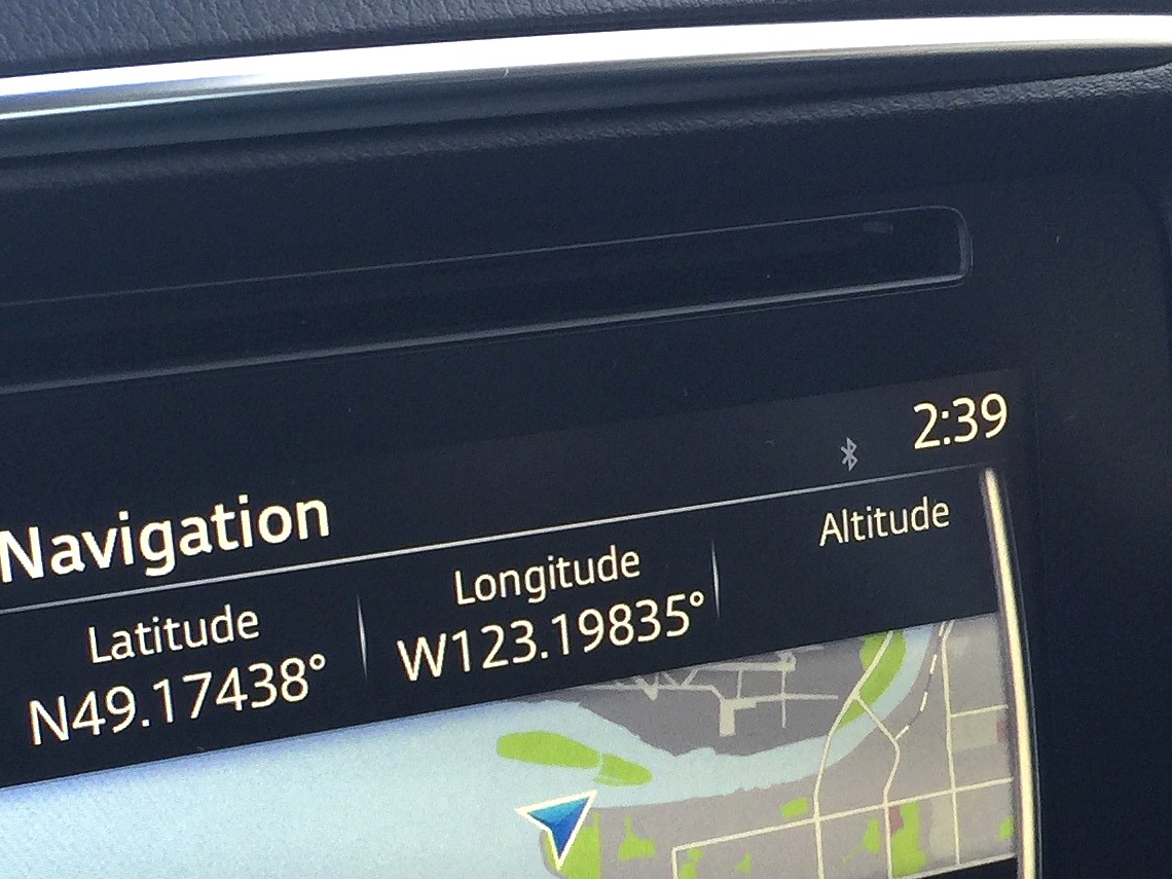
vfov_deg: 17.4
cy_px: 836
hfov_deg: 23.4
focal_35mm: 83
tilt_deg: -26.6
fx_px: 2810
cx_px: 373
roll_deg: -0.7
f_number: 2.2
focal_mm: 4.15
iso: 32
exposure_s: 1/40
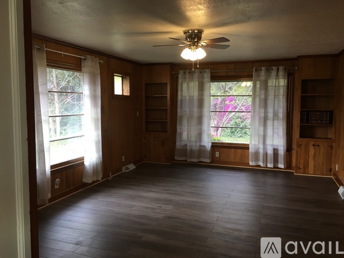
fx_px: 288
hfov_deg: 61.7
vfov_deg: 48.2
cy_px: 129
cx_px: 172
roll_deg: -0.5
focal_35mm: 29
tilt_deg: -4.3
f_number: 2.2
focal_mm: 4.15
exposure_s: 1/15
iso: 25
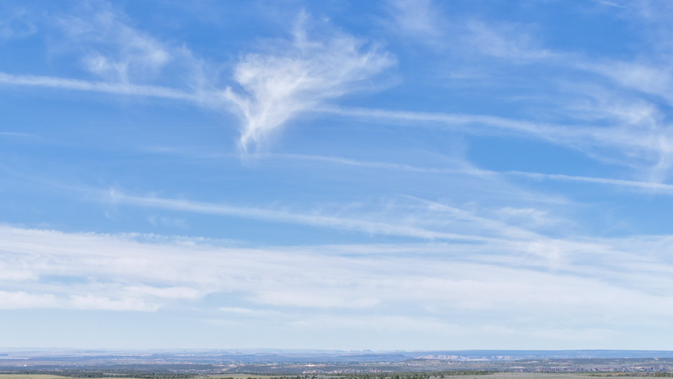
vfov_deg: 21.8
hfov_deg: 38.4
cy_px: 333
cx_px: 283
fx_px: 964
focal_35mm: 54
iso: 100
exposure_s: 1/800
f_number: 2.8
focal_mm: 14.45
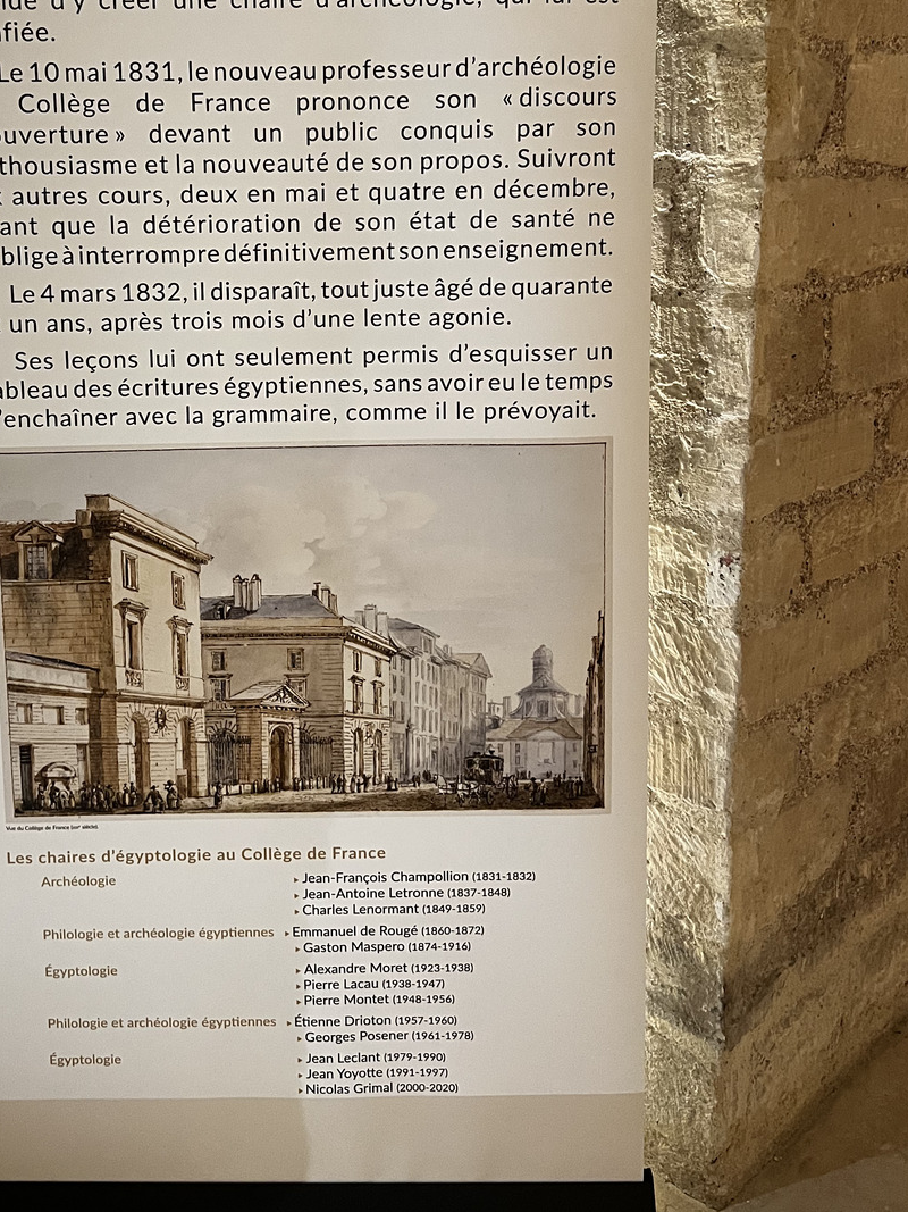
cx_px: 331
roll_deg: +0.8
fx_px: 1364
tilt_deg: -9.8
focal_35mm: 39
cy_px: 360
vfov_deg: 46.7
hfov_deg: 36.6
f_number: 1.5
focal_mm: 5.7
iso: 500
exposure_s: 1/50
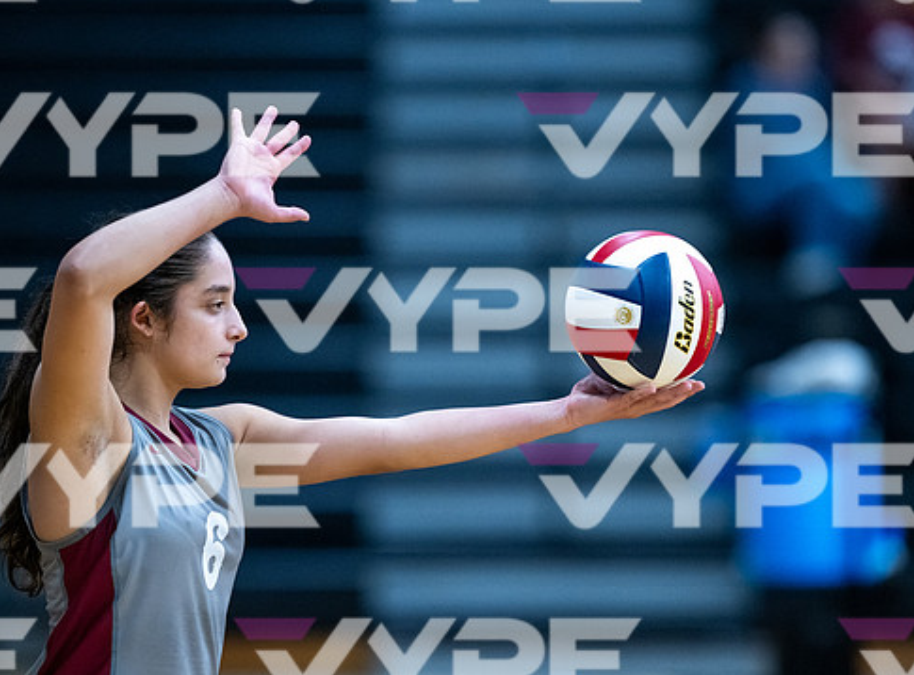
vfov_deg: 5.7
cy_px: 357
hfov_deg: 7.7
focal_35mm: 260
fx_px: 6826
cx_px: 480
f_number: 2
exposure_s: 1/1600
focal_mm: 200
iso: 3200
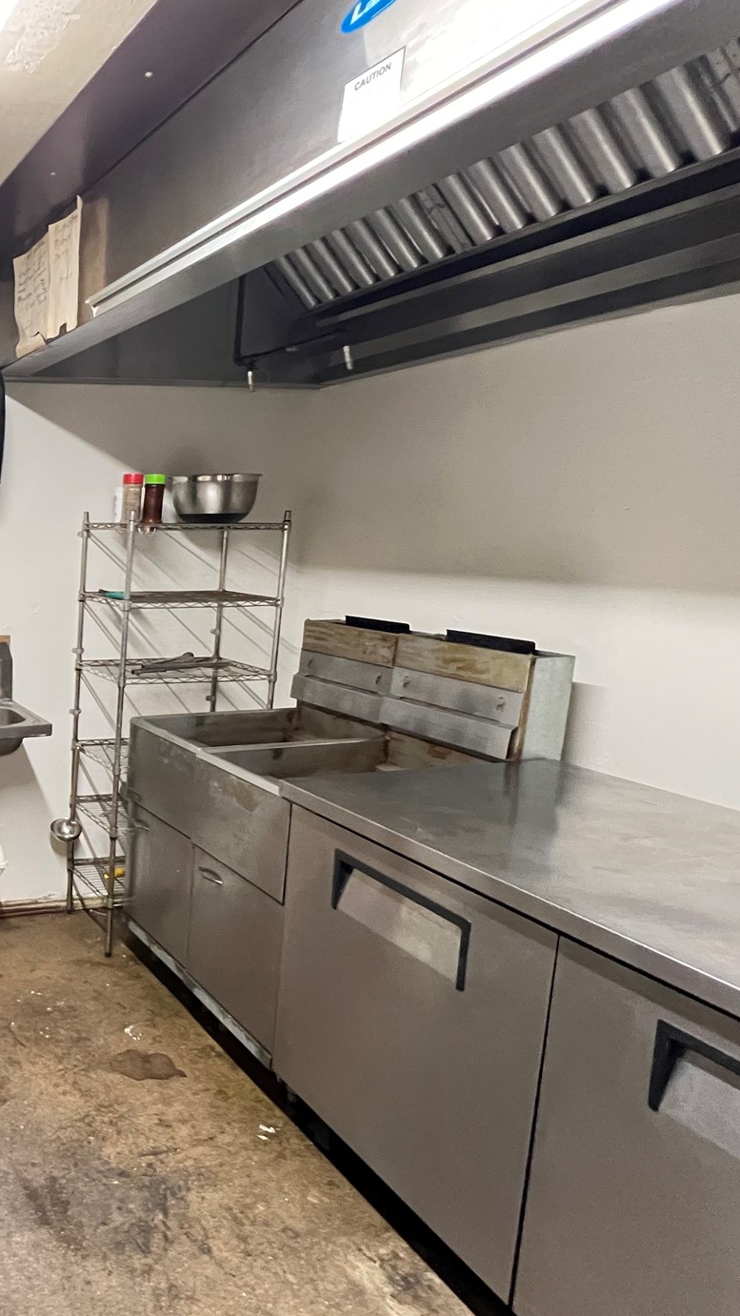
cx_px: -130
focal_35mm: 21
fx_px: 732
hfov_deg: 39.9
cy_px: 651
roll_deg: +1.0
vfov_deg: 83.8
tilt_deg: -10.0
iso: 800
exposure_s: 1/60
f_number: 1.8
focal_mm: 1.57
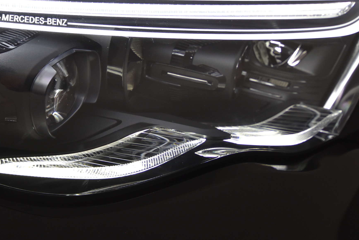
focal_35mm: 43
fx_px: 429
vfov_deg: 31.2
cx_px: 143
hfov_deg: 45.1
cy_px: 126
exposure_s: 1/80
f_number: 5.6
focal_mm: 20
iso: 800
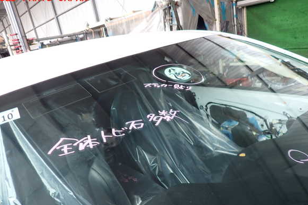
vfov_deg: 47.9
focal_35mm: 27
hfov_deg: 67.4
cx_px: 150
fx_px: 231
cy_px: 111
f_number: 2
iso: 100
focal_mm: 4.5
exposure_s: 1/80
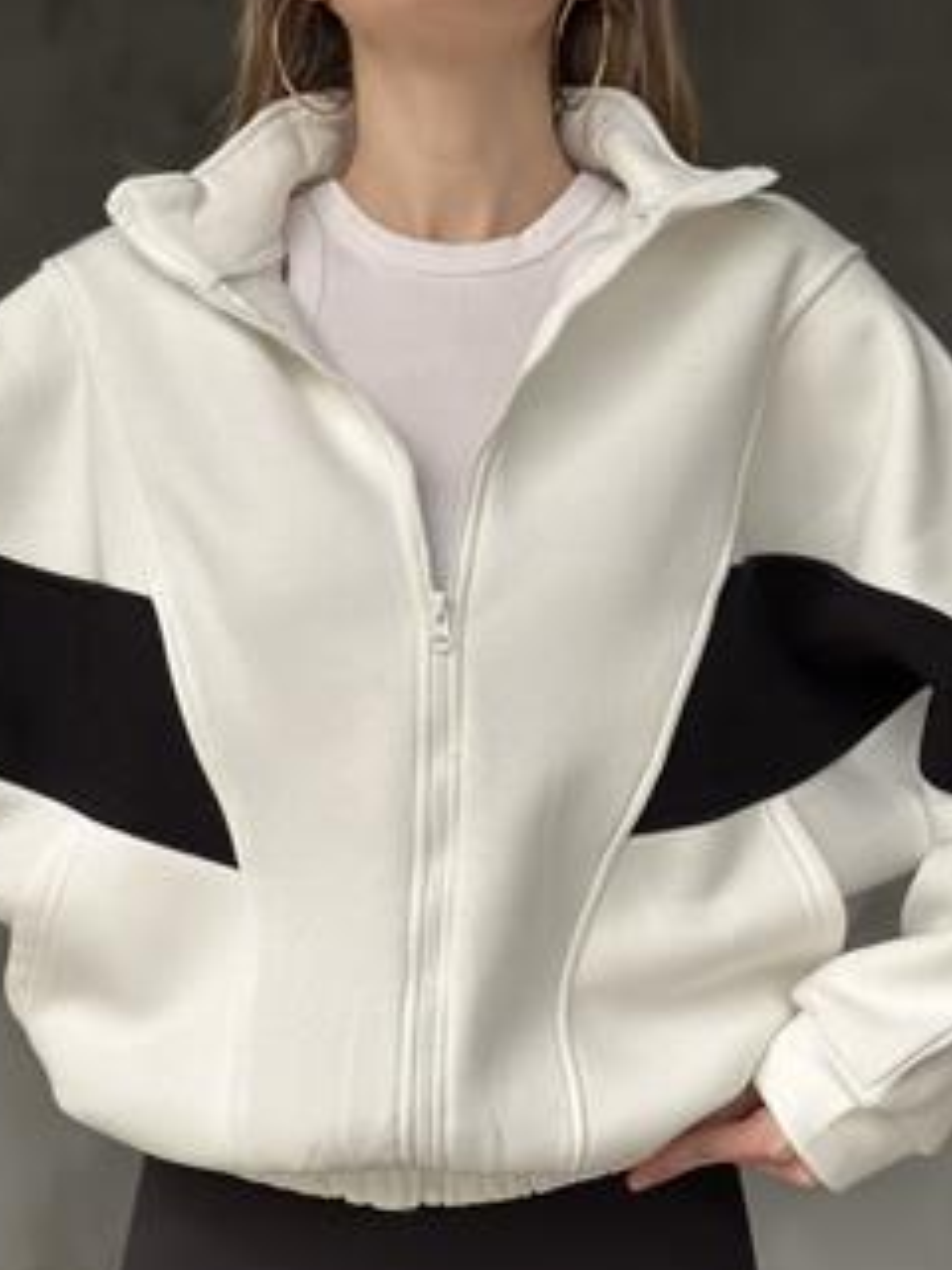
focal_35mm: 64
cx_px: 448
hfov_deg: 22.9
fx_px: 2347
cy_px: 778
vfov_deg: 30.2
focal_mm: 6.86
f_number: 1.78
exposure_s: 1/105
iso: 125
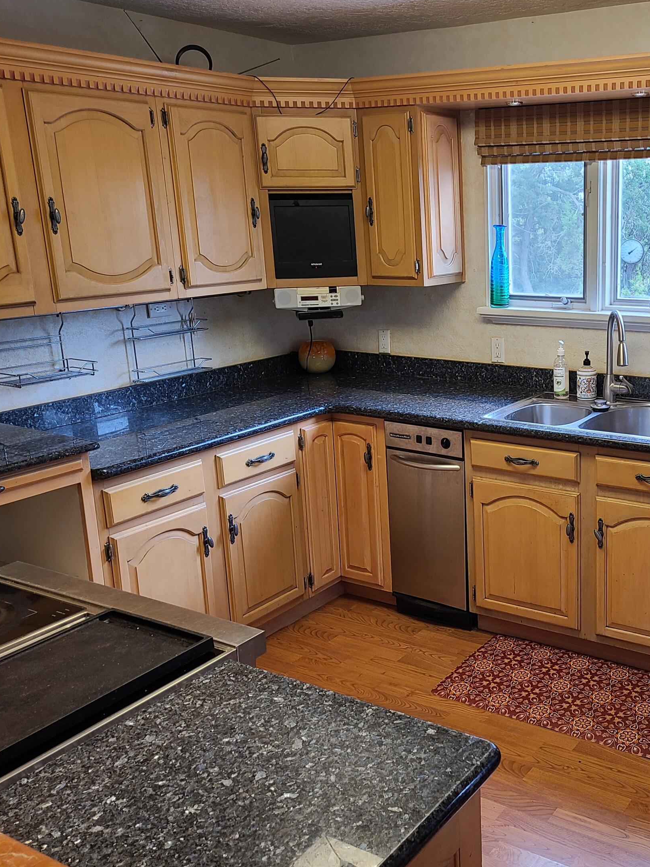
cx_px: 538
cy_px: 427
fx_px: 901
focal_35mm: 36
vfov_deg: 51.4
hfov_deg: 37.9
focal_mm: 5.4
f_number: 1.8
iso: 64
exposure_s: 1/60
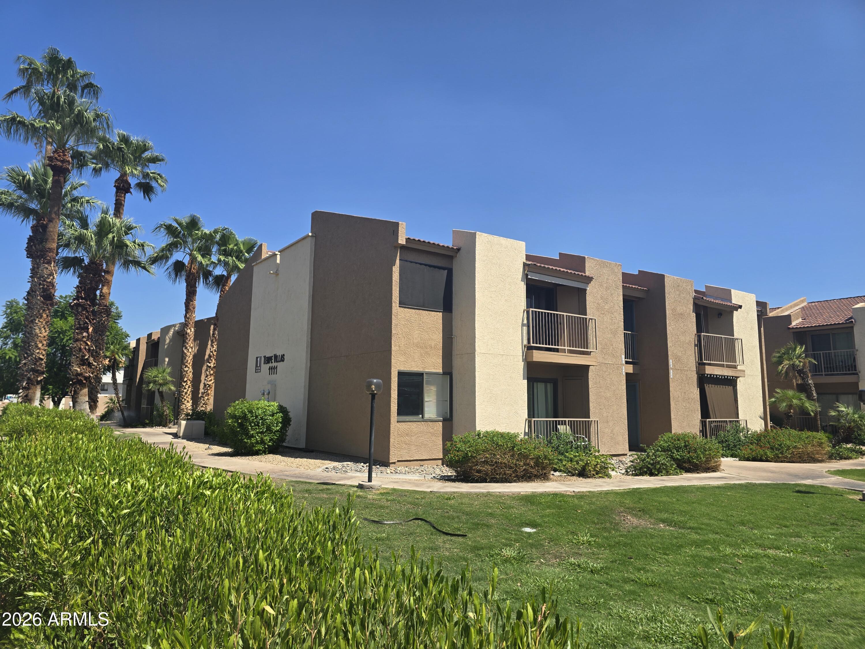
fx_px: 575
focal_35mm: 23
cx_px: 432
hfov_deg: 73.9
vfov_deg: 58.9
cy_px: 324
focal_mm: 6.3
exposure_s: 1/825
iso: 12
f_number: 1.7
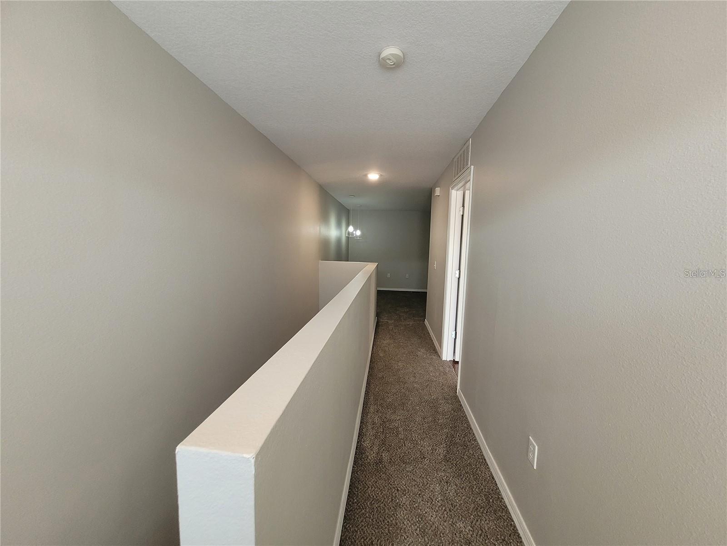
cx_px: 364
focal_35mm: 13
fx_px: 273
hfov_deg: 106.2
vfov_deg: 89.9
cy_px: 273
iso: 200
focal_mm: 1.74
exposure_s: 1/60
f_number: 2.2
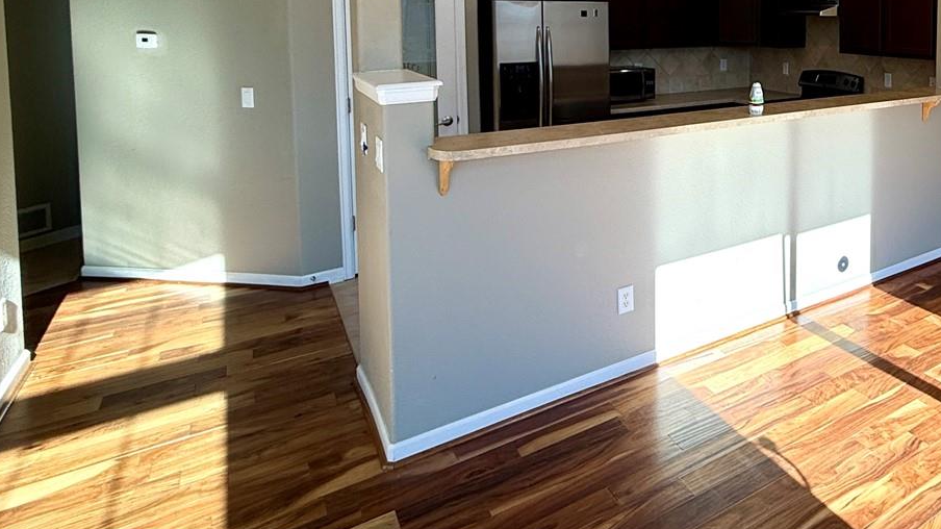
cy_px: 49
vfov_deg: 39.6
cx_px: 803
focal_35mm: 27
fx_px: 674
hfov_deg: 61.6
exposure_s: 1/281
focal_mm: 2.22
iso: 64
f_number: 2.2
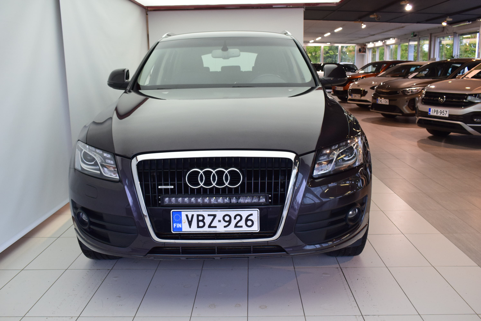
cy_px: 160
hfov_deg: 55.1
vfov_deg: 38.4
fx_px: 461
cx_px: 240
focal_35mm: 34
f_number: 6.3
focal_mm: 23
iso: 1600
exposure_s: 1/160
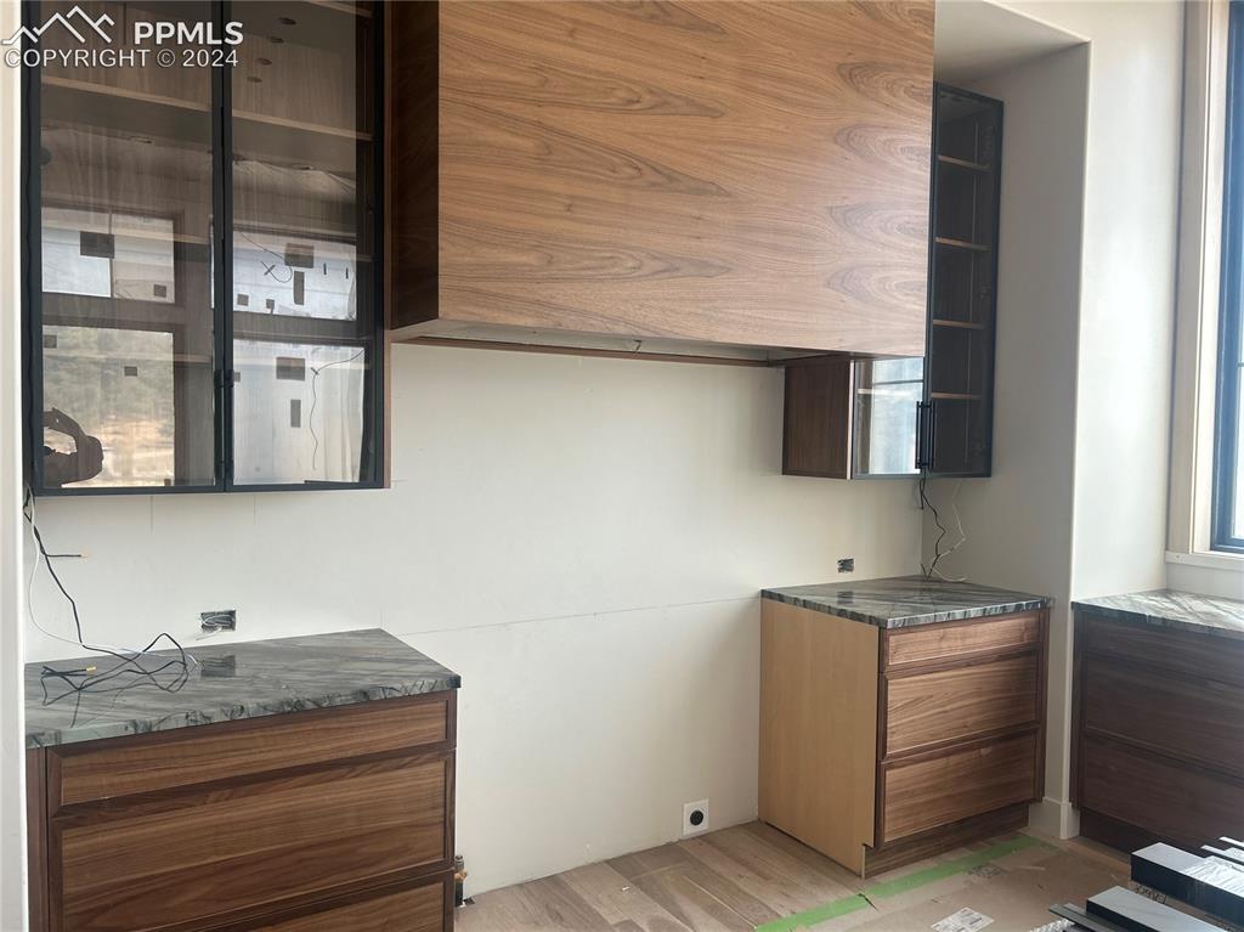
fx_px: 934
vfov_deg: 53.0
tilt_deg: -2.4
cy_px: 466
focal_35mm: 26
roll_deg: -0.7
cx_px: 622
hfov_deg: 67.3
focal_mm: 5.7
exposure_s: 1/121
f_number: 1.5
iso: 40
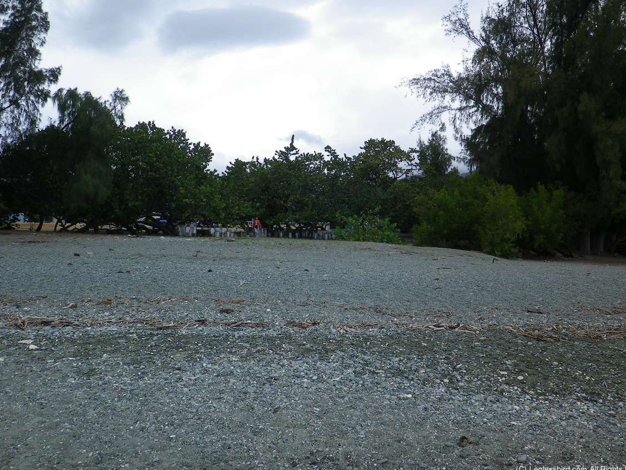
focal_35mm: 30
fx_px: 543
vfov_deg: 46.8
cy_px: 223
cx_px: 329
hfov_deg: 59.9
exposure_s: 1/160
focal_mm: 5
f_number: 8.3
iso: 80
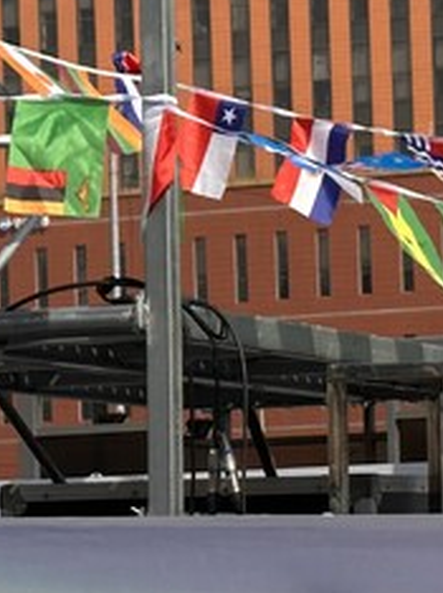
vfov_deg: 10.0
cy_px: 426
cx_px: 332
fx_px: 3368
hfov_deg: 7.5
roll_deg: +1.8
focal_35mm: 197
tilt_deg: +1.0
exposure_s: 1/4566
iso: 64
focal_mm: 6.86
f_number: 1.78
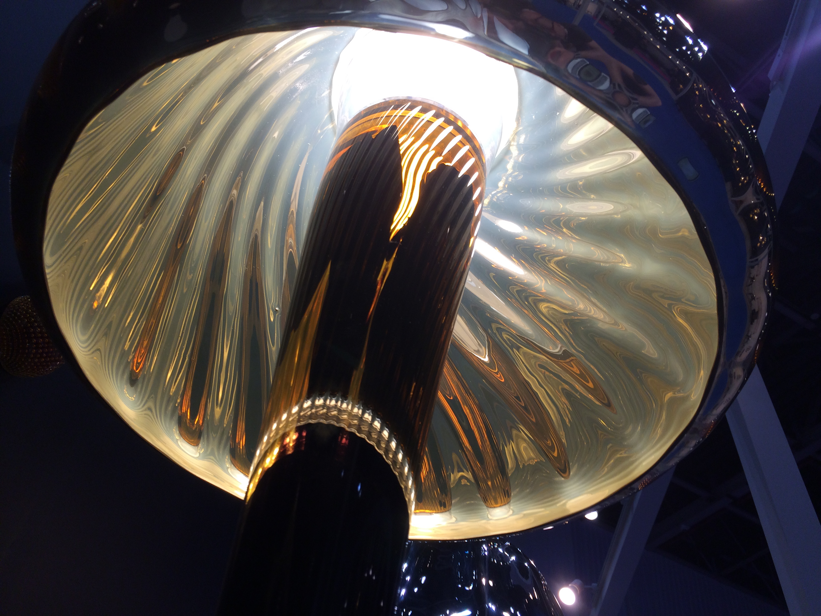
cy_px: 308
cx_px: 410
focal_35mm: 29
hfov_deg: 61.7
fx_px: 688
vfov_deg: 48.2
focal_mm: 4.15
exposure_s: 1/100
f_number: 2.2
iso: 32
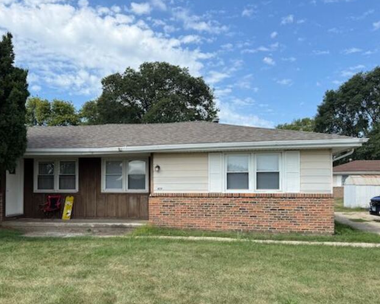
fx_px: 337
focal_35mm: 30
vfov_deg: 48.3
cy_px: 175
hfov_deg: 58.7
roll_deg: +0.2
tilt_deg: +1.5
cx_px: 171
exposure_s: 1/3279
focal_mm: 6.76
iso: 80
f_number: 1.78
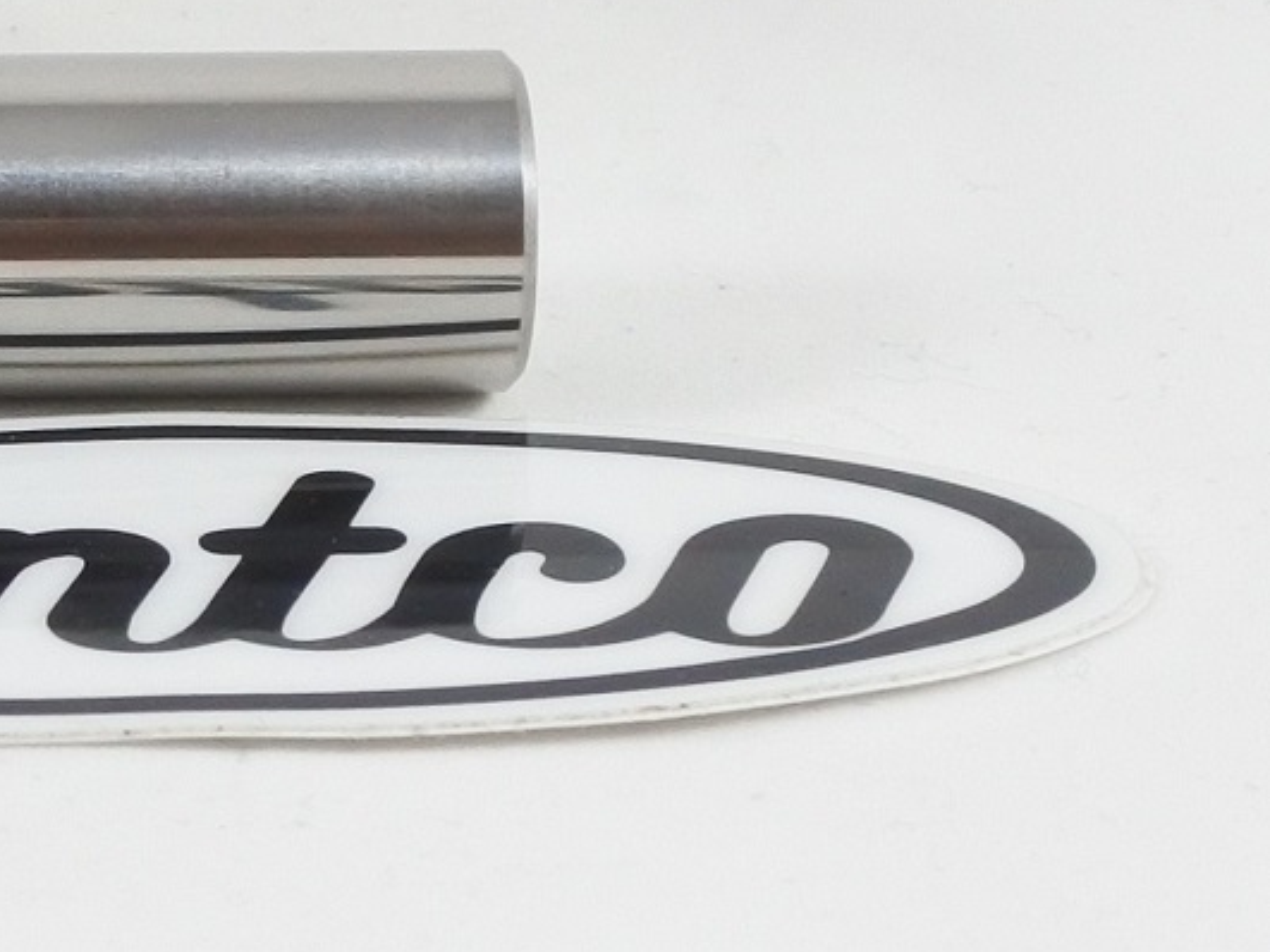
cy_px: -205
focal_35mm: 134
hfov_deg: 13.4
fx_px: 4915
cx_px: -940
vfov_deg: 10.9
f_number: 4.2
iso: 500
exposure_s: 1/125
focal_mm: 15
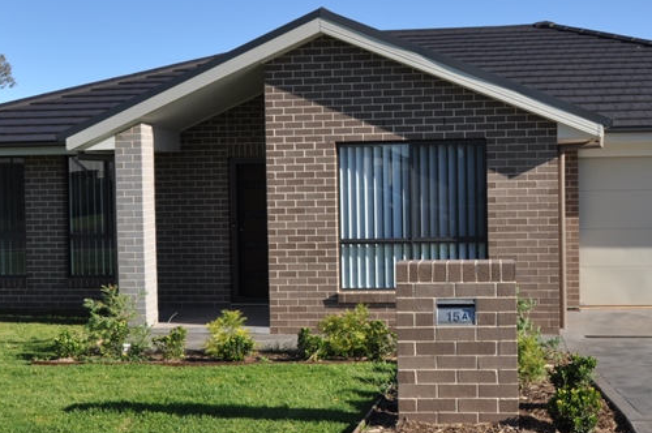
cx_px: 443
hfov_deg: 44.7
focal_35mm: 43
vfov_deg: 31.0
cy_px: 173
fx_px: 778
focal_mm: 14
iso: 200
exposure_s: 1/250
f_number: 10
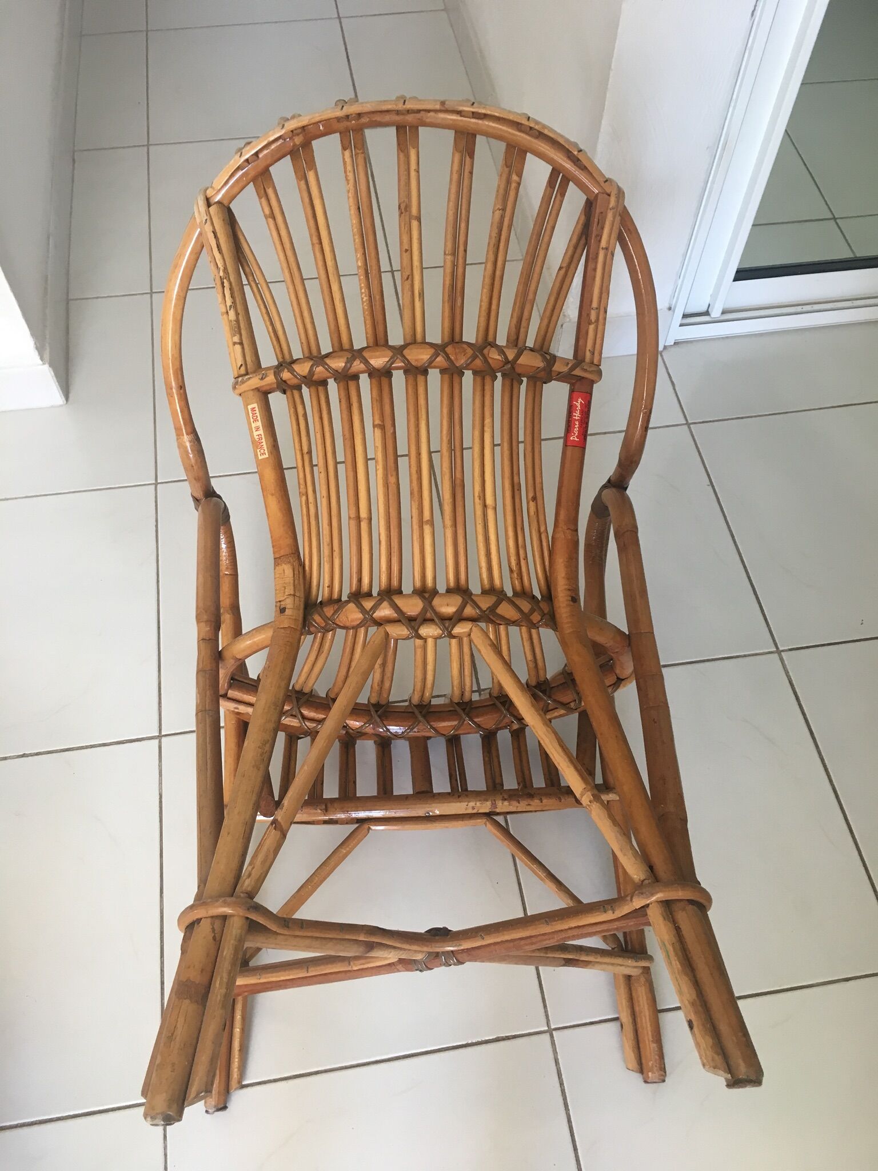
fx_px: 981
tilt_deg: -56.8
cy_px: 586
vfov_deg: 61.7
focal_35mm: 29
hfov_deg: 48.2
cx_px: 439
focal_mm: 4.15
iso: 80
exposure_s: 1/33
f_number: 2.2
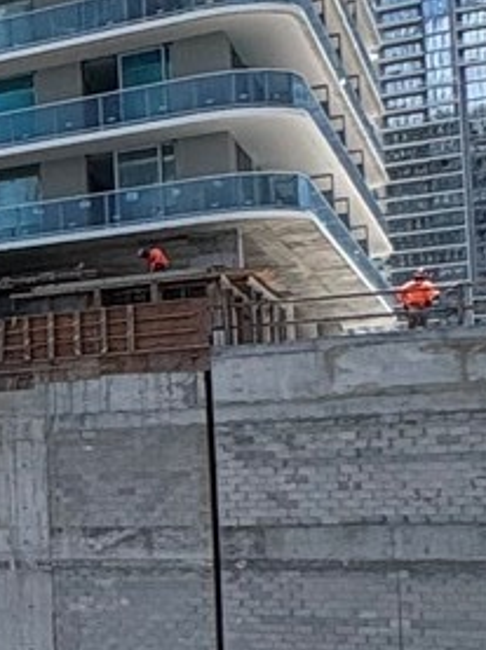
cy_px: 446
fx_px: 1520
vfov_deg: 24.0
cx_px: -836
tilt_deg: +4.6
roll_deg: +0.9
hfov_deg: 12.2
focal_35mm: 81
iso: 40
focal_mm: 2.22
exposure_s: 1/1672
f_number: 2.2
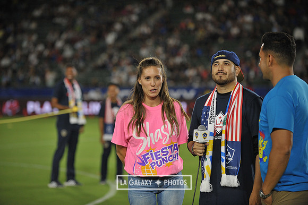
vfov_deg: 10.5
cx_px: 154
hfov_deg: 15.8
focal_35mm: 130
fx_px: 1112
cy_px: 102
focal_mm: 130
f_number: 2.8
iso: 1250
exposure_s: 1/1000
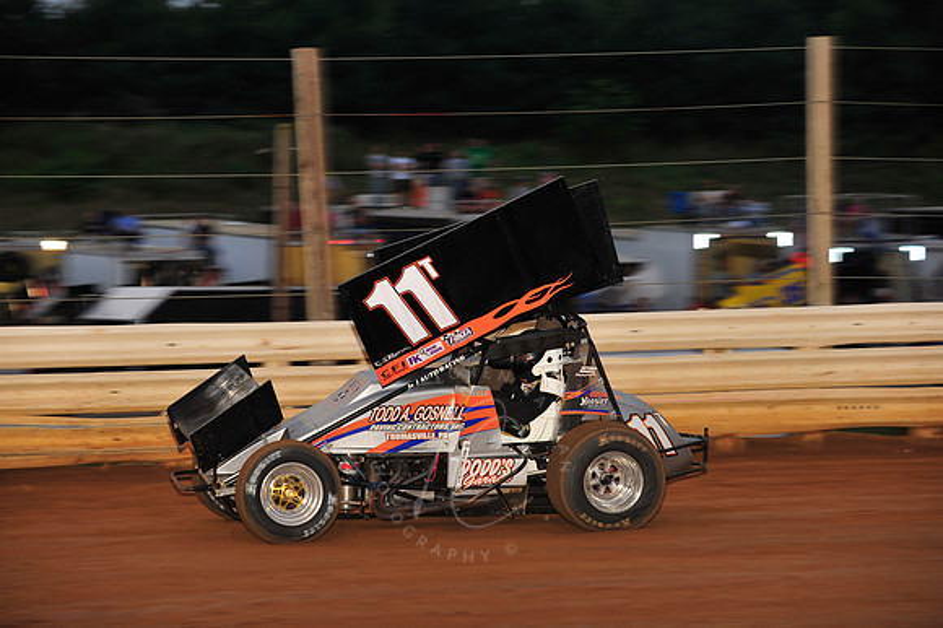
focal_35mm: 145
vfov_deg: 9.5
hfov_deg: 14.2
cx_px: 472
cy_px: 314
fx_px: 3796
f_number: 6.3
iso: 1000
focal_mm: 145
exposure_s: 1/320
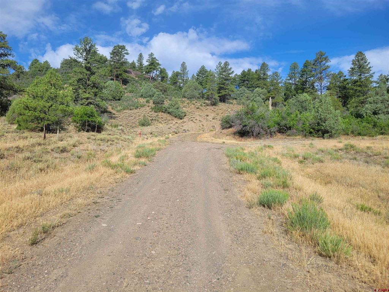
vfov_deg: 53.1
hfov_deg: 67.3
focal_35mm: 26
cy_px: 146
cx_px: 194
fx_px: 292
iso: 40
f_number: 1.8
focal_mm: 5.4
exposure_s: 1/2450
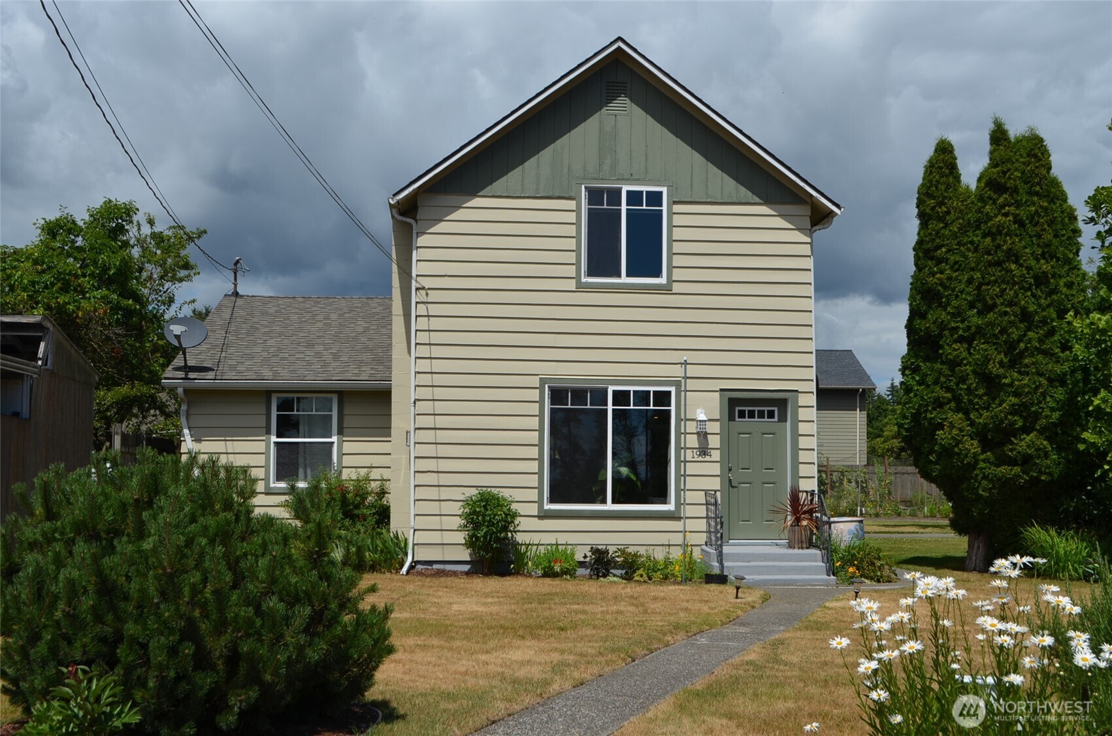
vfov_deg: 30.7
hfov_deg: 45.0
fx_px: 1341
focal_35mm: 44
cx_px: 556
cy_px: 368
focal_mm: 29
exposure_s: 1/350
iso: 100
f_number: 9.5
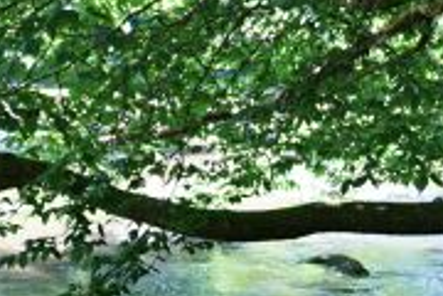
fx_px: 1747
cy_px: 722
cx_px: 285
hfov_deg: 14.4
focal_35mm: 142
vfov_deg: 8.7
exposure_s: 1/60
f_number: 2.8
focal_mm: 20
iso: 200
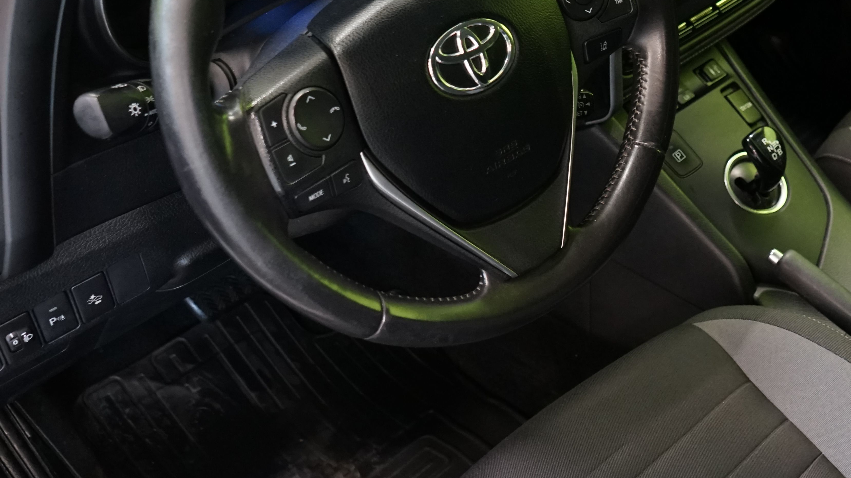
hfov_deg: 35.9
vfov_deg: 21.8
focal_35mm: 55
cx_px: 742
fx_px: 1241
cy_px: 190
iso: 2000
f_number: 5
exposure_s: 1/20
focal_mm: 29
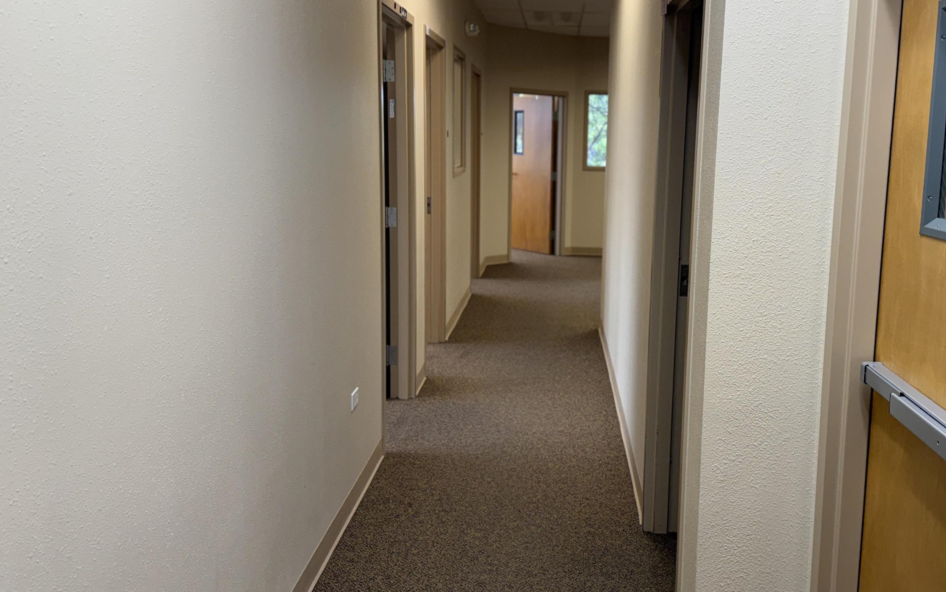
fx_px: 902
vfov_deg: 36.3
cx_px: 581
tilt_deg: -7.1
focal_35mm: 35
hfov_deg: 54.8
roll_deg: -2.6
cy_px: 280
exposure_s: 1/120
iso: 125
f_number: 1.78
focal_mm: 6.76
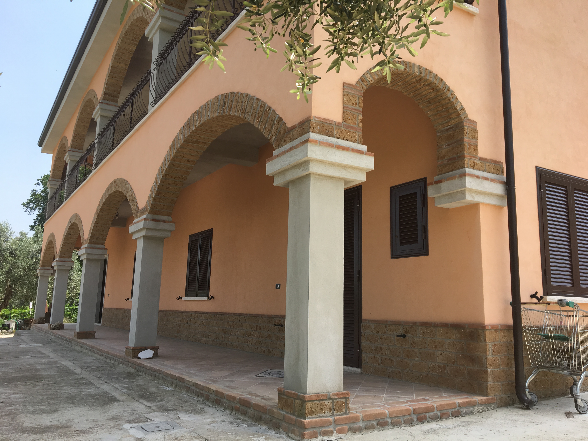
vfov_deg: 48.2
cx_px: 294
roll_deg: -1.2
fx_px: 493
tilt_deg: +7.8
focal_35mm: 29
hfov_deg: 61.7
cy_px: 220
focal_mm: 4.15
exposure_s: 1/725
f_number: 2.2
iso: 25
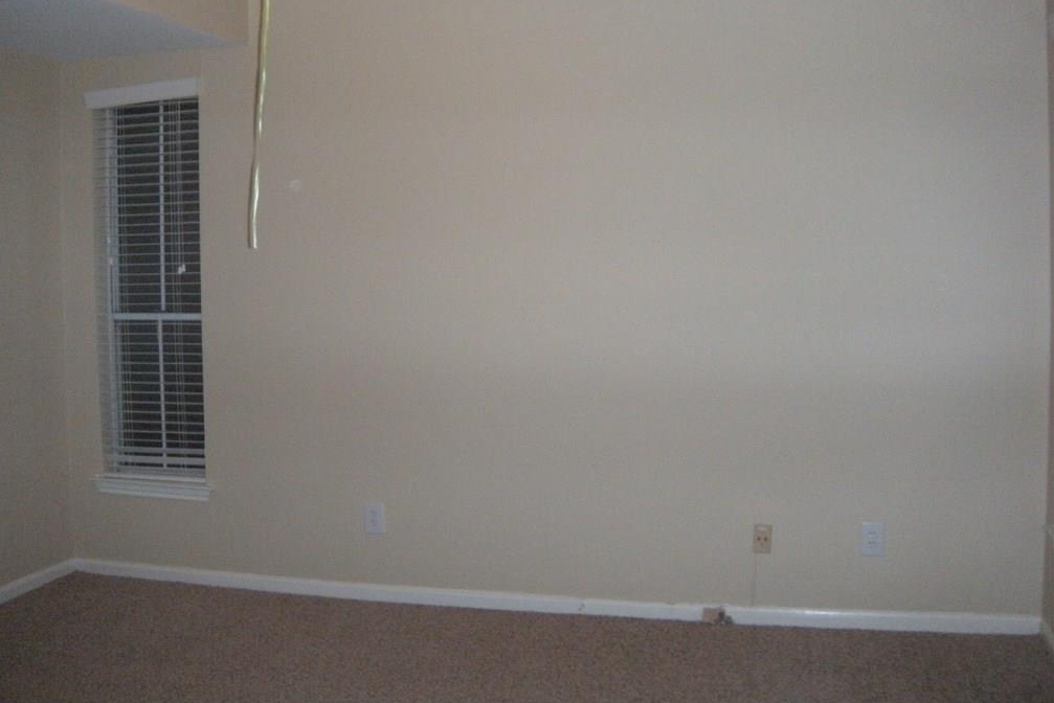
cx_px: 519
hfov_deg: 51.9
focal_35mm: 37
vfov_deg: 35.9
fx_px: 1084
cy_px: 305
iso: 400
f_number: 3.8
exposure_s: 1/60
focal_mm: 5.9
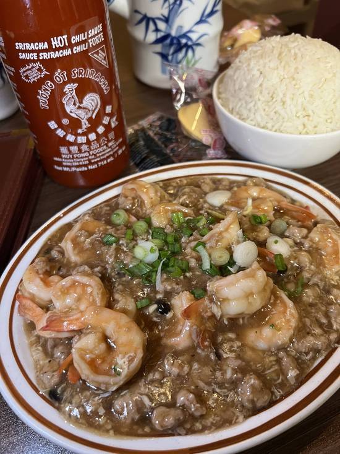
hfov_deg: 53.1
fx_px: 340
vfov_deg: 67.3
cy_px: 227
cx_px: 170
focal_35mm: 26
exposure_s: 1/60
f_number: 1.5
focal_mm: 5.7
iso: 400
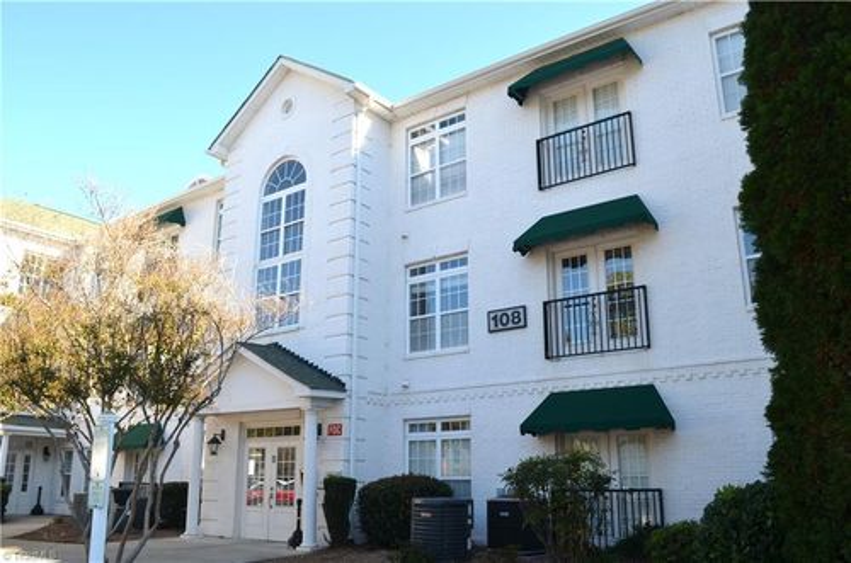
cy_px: 282
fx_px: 637
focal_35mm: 27
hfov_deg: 67.5
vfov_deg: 47.7
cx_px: 426
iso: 200
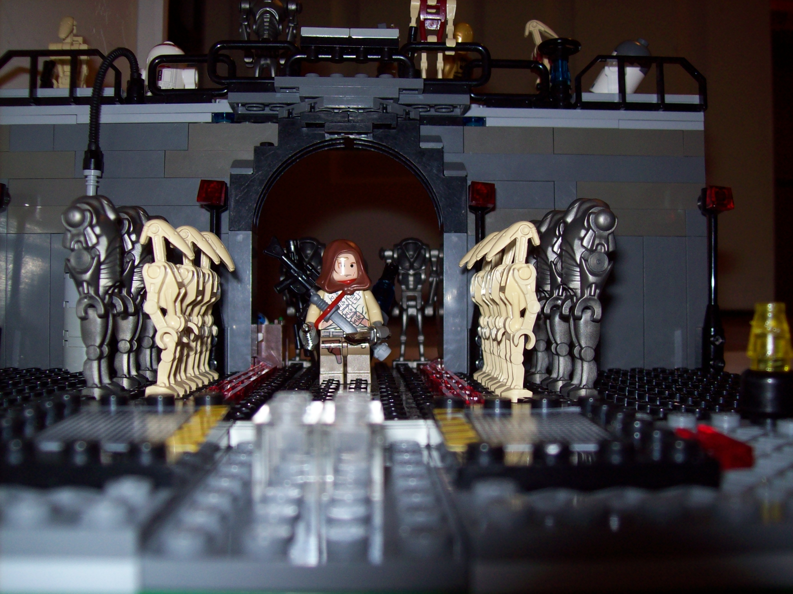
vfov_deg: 39.6
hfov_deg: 51.4
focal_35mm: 36
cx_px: 396
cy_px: 297
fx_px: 824
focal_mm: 6
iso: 80
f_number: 2.7
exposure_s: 1/64
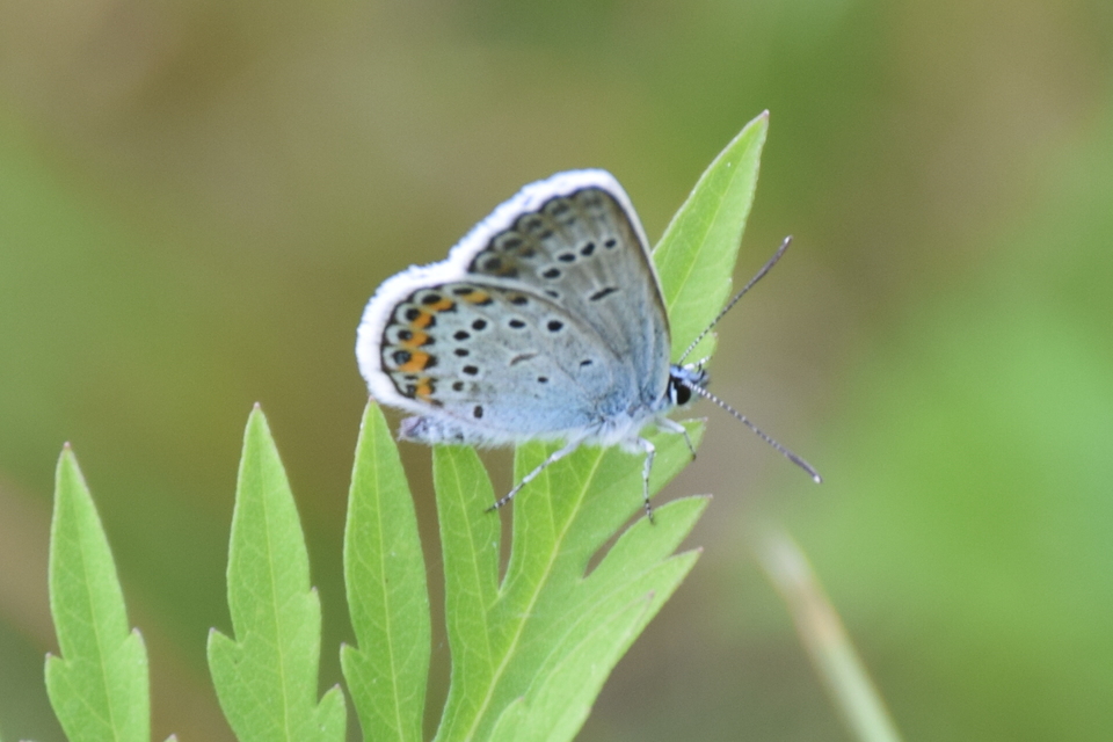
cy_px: 371
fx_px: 6492
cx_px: 556
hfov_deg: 9.8
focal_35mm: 210
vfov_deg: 6.5
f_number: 7.1
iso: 320
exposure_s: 1/100
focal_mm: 140
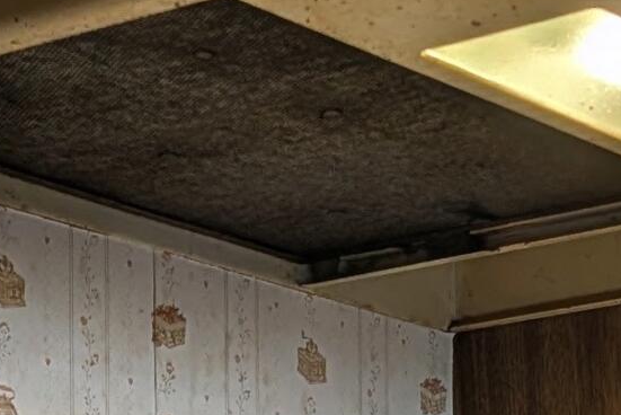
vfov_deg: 9.8
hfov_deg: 14.9
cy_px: 598
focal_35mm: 136
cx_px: 87
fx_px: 2347
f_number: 1.68
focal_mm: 6.9
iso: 28
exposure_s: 1/120
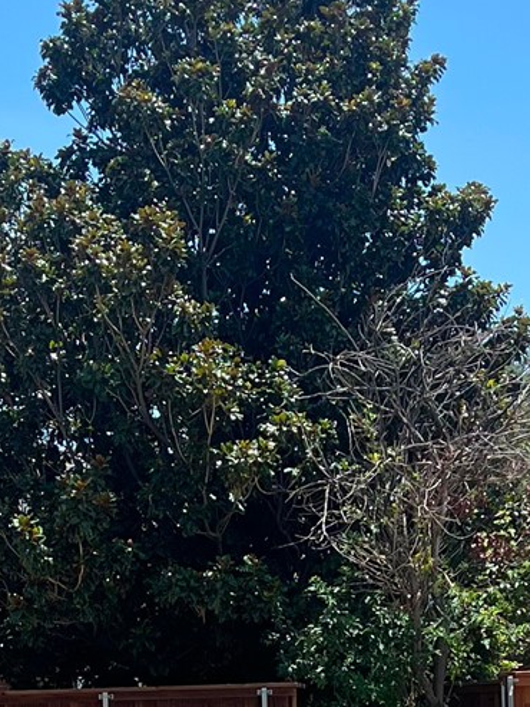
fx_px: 2204
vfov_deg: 17.4
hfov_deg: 13.7
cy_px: 823
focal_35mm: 108
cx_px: 294
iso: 50
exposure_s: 1/2915
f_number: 1.5
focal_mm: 5.7
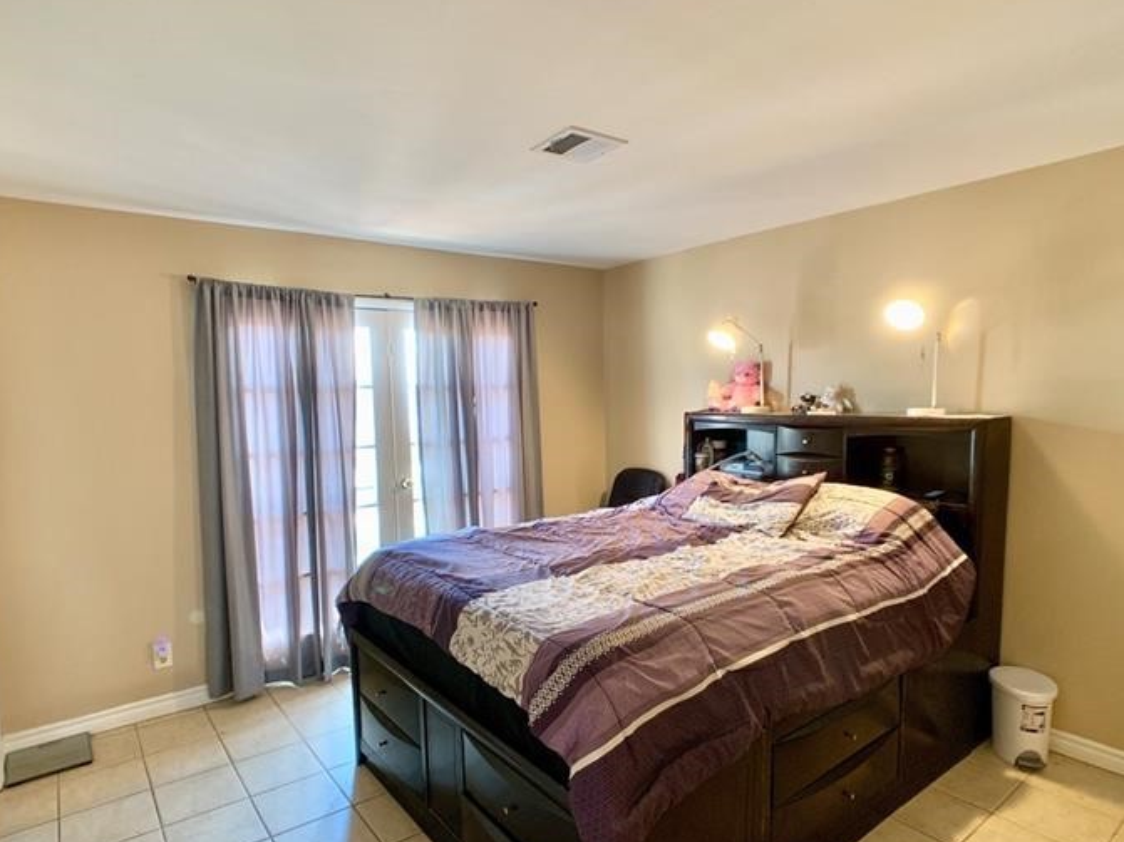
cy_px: 480
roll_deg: +1.3
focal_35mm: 31
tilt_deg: -5.8
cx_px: 548
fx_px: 1006
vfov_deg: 45.3
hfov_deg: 58.4
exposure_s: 1/60
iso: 250
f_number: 1.8
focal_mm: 4.25
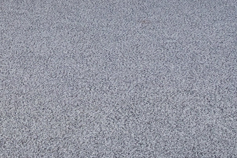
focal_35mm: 107
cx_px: -35
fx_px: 704
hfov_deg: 18.3
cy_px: -216
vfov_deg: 10.9
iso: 1250
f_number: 8
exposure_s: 1/6
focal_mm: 20
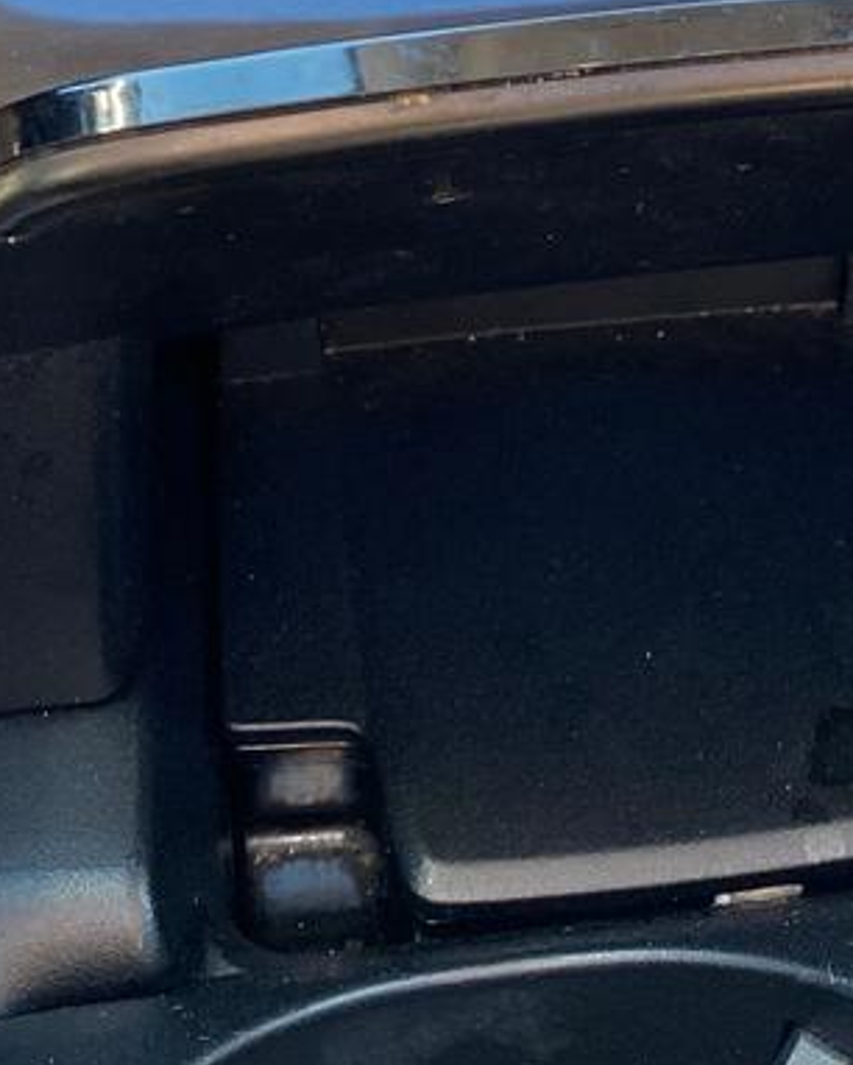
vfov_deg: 20.8
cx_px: 789
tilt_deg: -35.9
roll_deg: -2.5
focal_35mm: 85
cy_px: -262
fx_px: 2680
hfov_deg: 17.8
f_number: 1.8
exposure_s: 1/113
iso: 125
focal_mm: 4.25
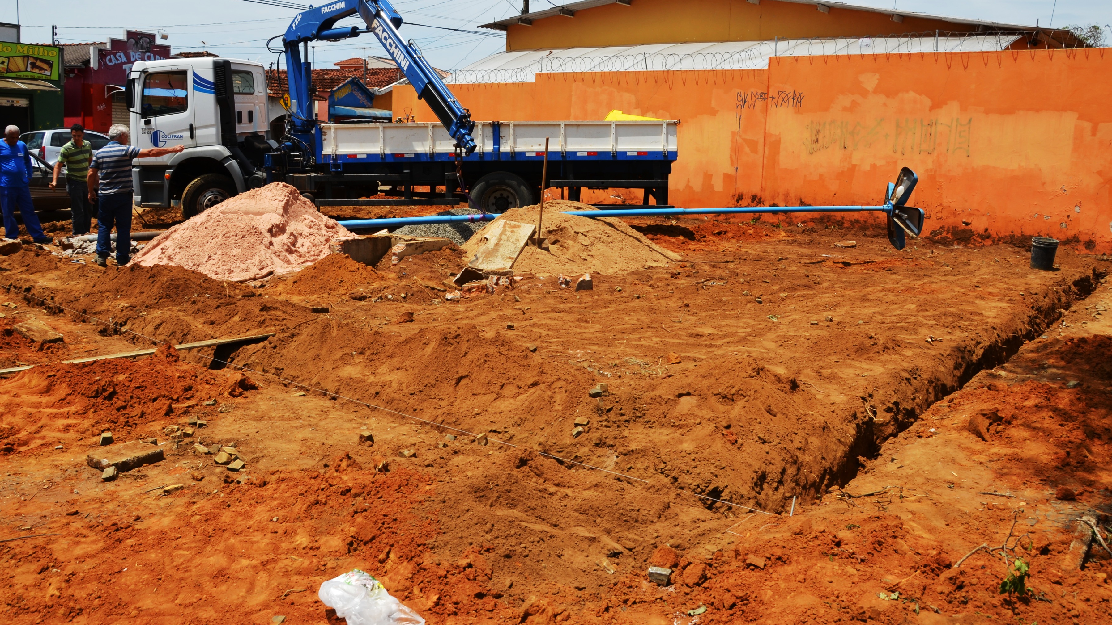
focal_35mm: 29
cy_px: 254
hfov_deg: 66.1
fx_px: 855
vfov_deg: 40.0
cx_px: 543
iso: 100
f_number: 8
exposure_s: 1/250
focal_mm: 18
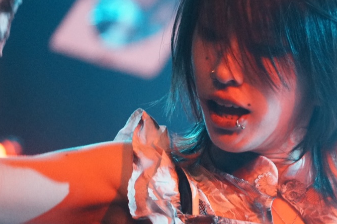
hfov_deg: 3.8
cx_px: 486
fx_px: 5071
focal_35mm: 542
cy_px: 221
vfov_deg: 2.5
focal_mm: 165
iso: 3200
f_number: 2.8
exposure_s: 1/320
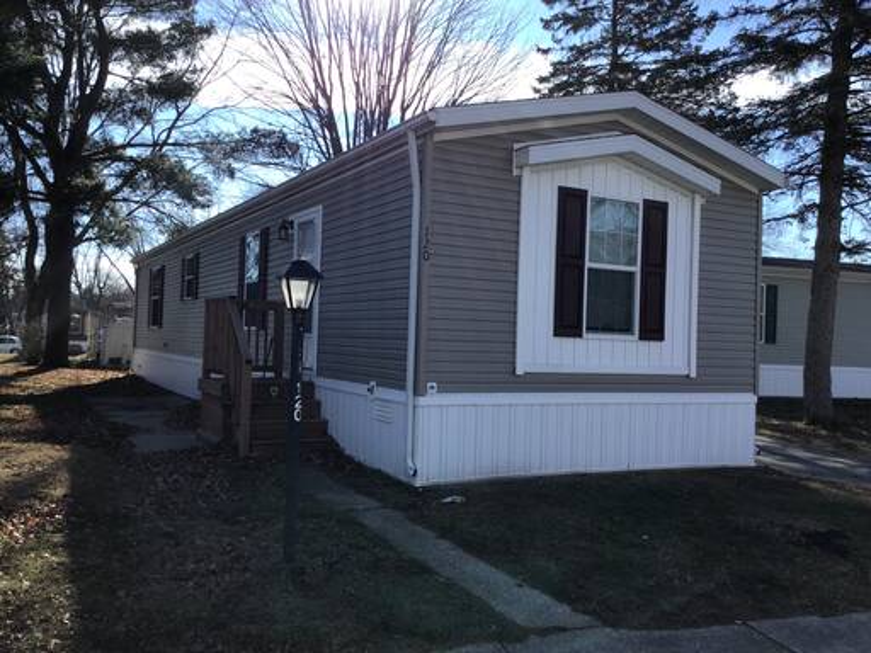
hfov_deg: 58.4
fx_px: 780
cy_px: 326
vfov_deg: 45.4
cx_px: 436
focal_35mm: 31
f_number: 2.4
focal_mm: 3.3
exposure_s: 1/806
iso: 25
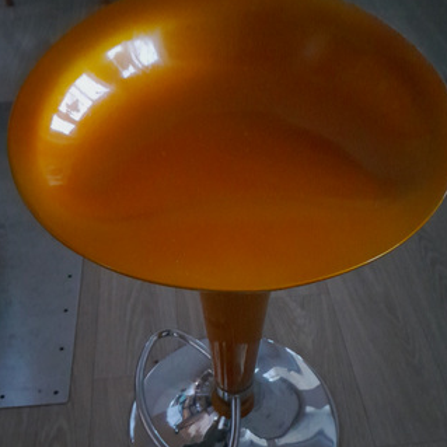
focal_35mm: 36
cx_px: 225
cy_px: 298
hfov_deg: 46.0
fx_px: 526
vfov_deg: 45.3
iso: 1250
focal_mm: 4
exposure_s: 1/10
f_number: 1.8
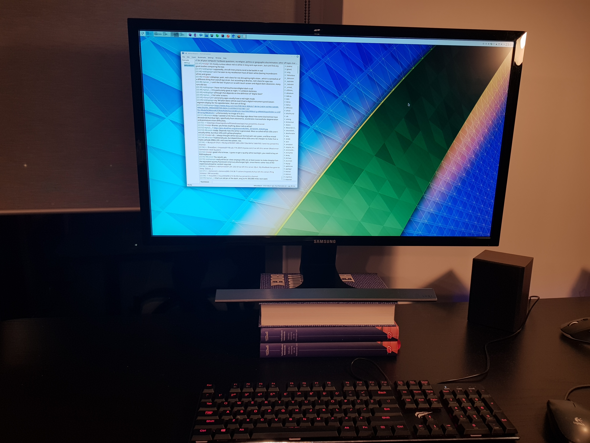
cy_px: 222
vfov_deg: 53.1
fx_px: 443
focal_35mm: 26
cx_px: 295
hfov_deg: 67.3
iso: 50
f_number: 1.7
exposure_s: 1/50
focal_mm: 4.3
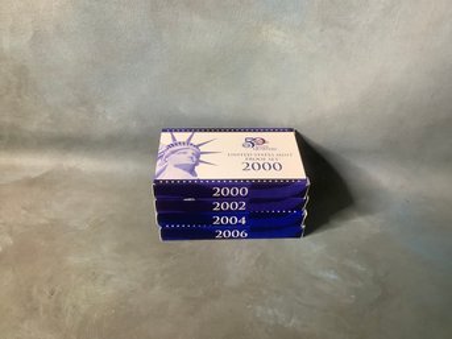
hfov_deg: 58.4
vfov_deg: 45.4
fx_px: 405
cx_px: 226
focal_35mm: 31
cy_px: 170
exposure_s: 1/60
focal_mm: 3.3
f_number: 2.4
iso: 320
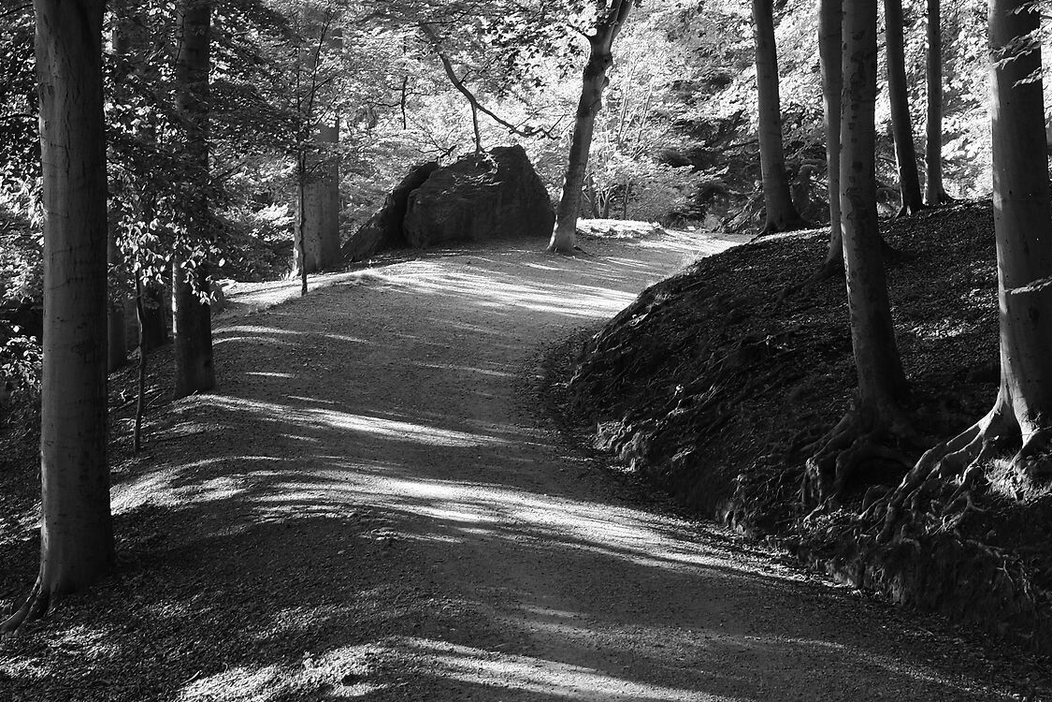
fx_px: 4675
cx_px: 397
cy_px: 230
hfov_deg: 12.8
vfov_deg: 8.6
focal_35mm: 160
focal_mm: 50
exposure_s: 1/125
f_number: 3.2
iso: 500
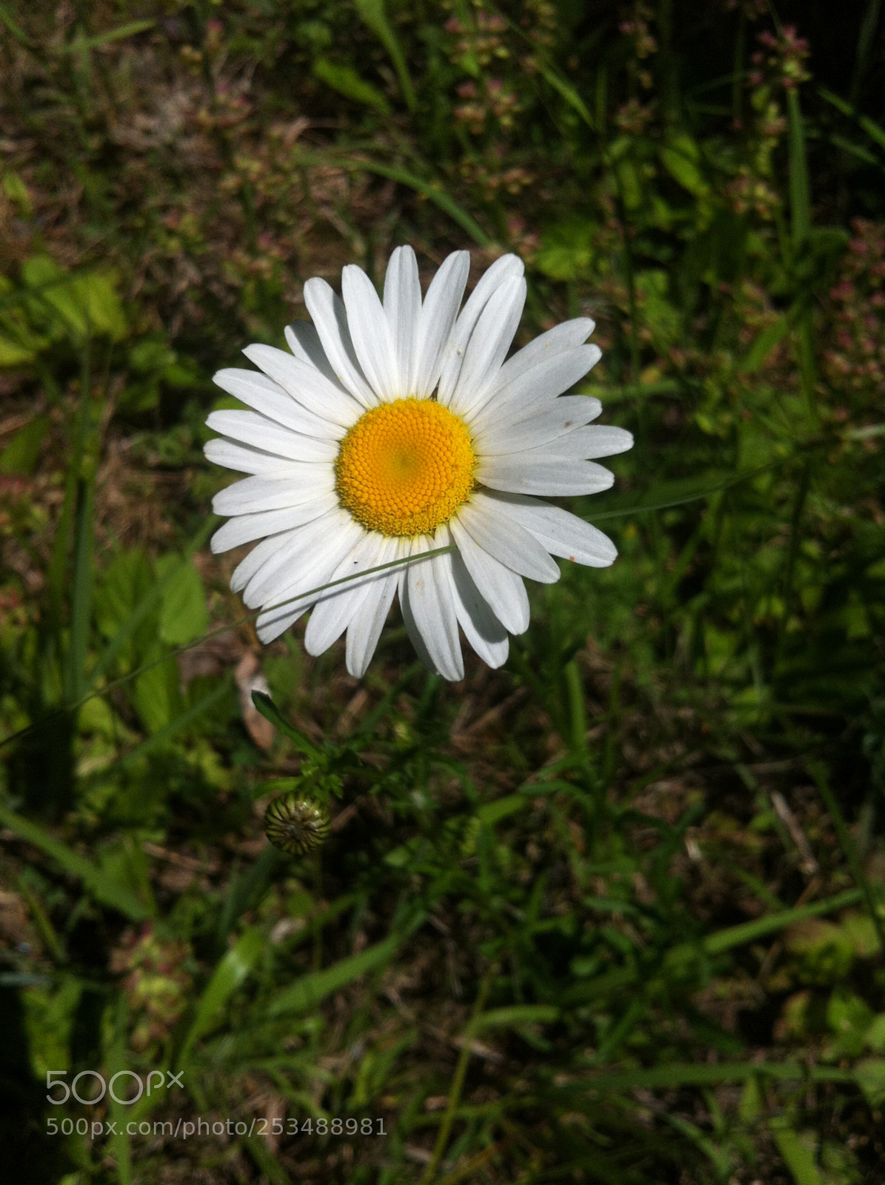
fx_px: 1196
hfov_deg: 40.6
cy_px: 592
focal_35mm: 35
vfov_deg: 52.7
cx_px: 442
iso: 80
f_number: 2.8
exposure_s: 1/3352
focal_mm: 3.85
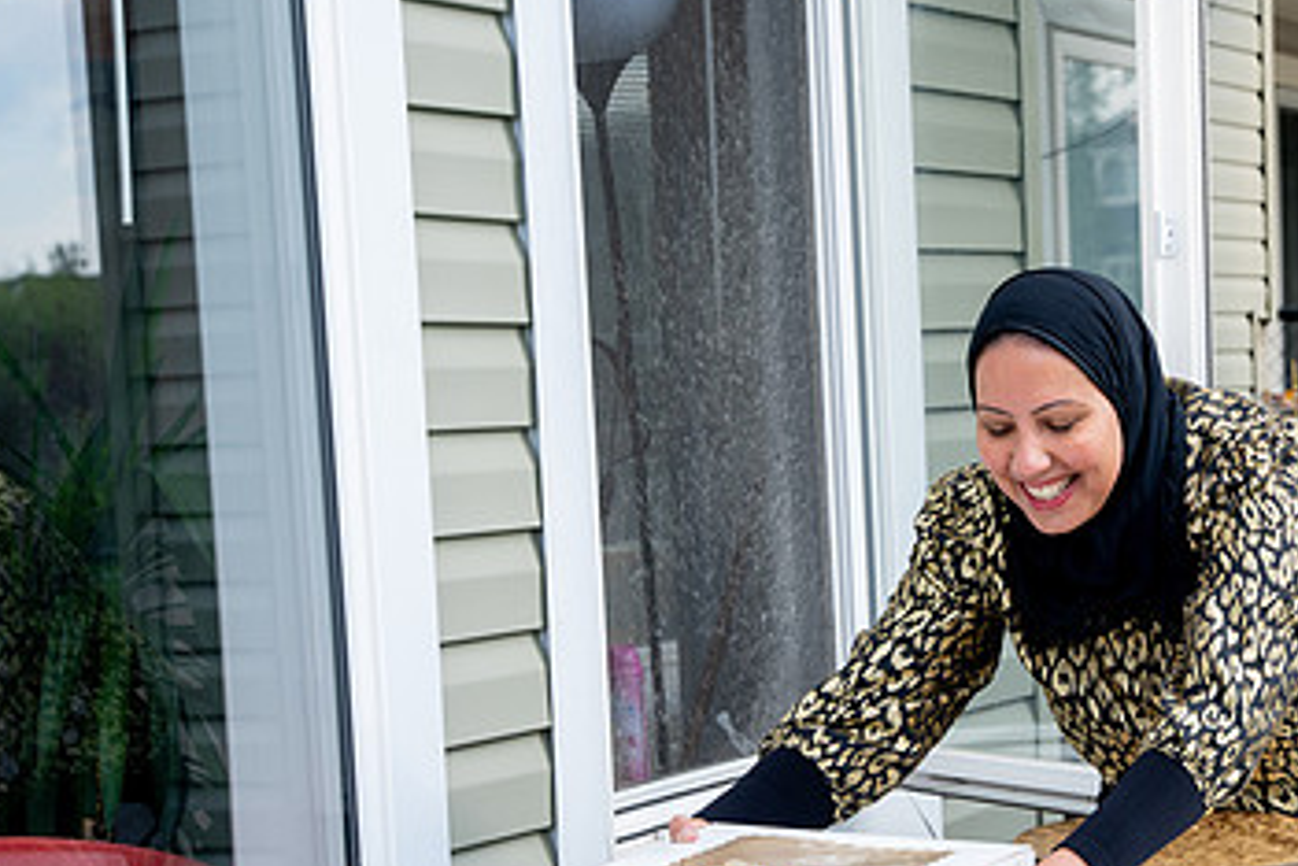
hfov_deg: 23.3
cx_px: 1021
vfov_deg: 15.8
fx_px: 3101
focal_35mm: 86
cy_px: 631
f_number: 5.6
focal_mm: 52
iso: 250
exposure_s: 1/250
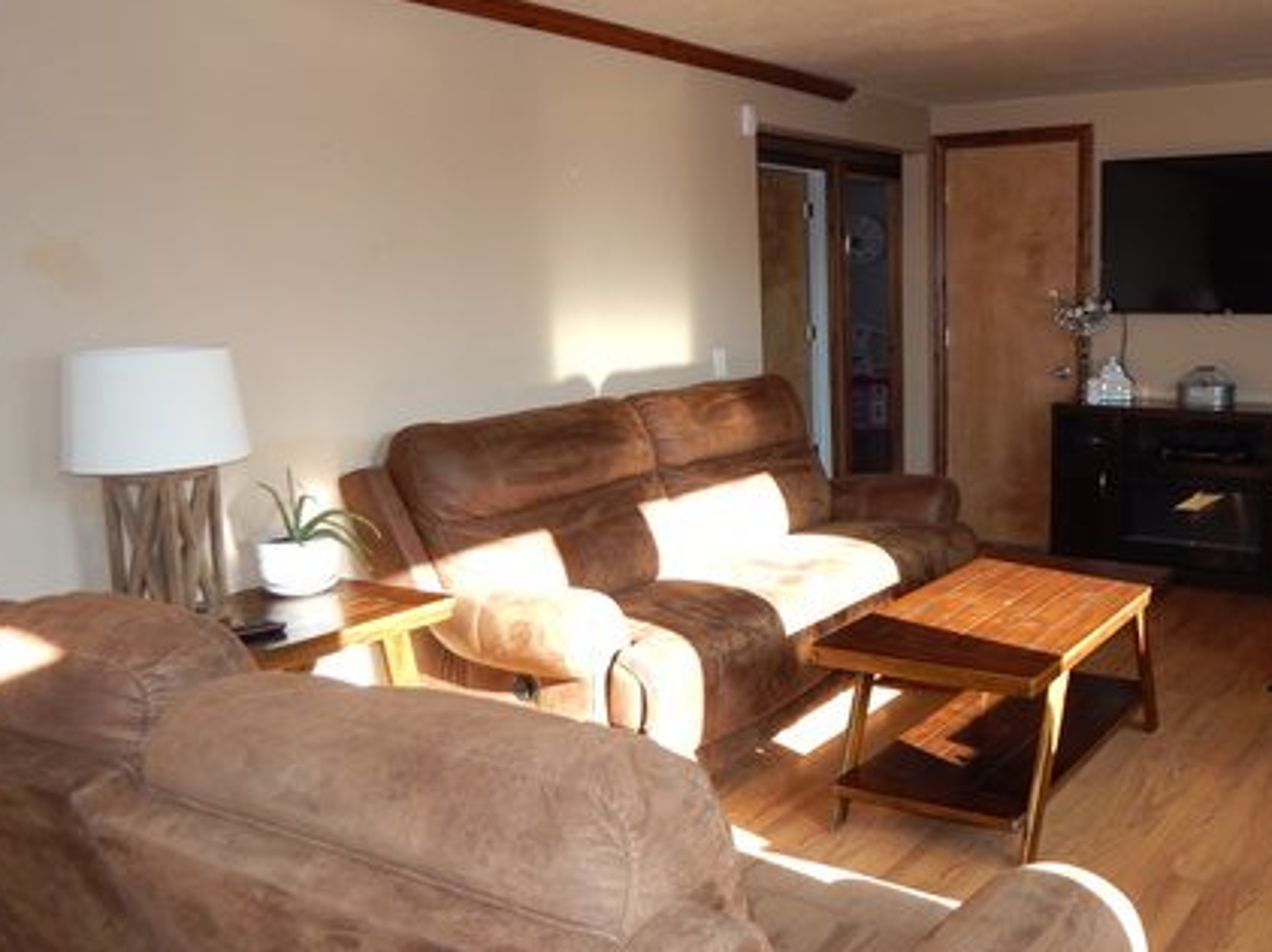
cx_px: 876
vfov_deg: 40.6
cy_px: 478
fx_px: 1285
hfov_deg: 51.4
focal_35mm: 35
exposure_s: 1/40
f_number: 3
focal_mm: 4
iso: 125
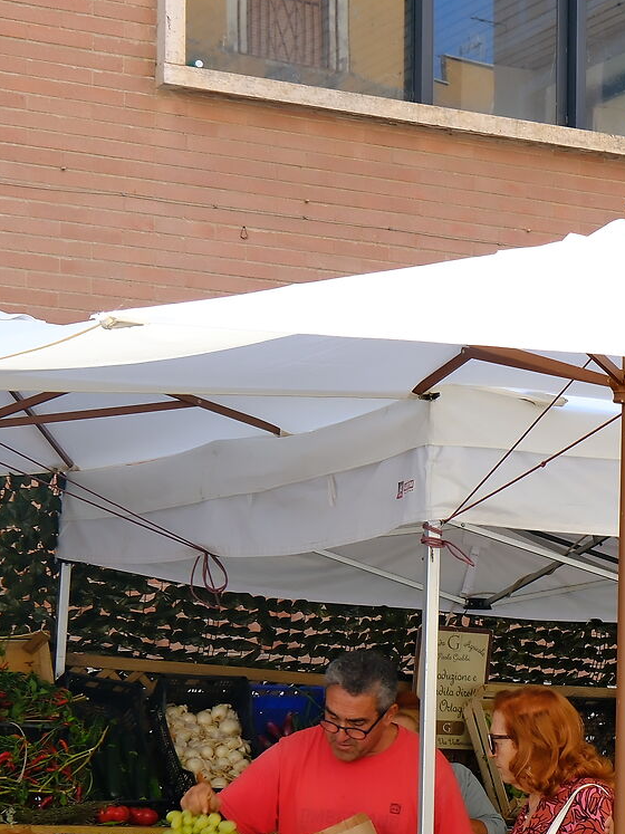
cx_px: 890
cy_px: 787
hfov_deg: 13.8
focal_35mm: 102
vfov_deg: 18.9
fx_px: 2456
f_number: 5.6
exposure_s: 1/105
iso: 125
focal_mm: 22.3
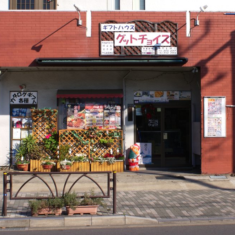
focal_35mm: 54
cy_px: 118
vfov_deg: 31.6
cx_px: 139
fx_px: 415
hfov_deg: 31.6
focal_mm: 28
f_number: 9
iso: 100
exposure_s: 1/160
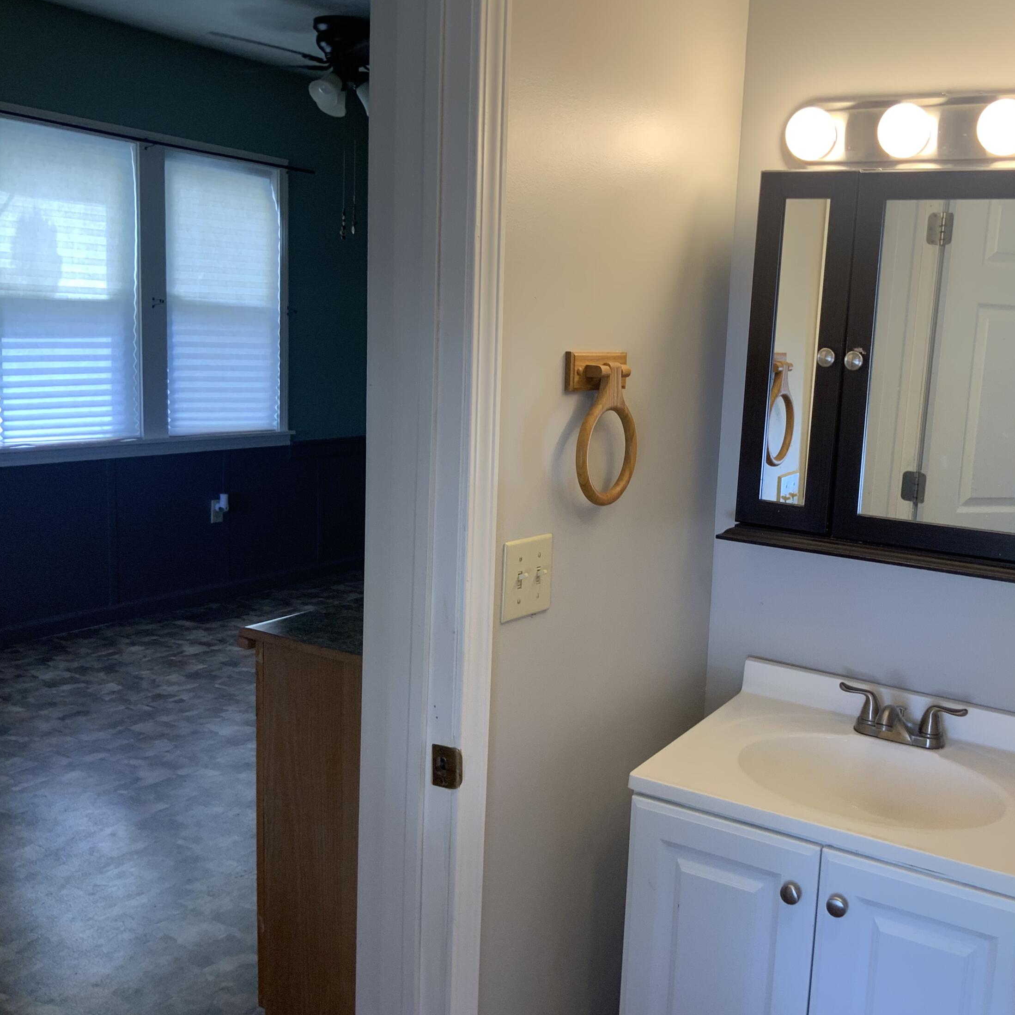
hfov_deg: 46.5
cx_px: 671
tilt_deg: -7.8
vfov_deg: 47.2
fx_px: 1161
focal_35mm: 35
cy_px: 509
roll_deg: -3.8
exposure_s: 1/120
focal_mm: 3
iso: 64
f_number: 1.8
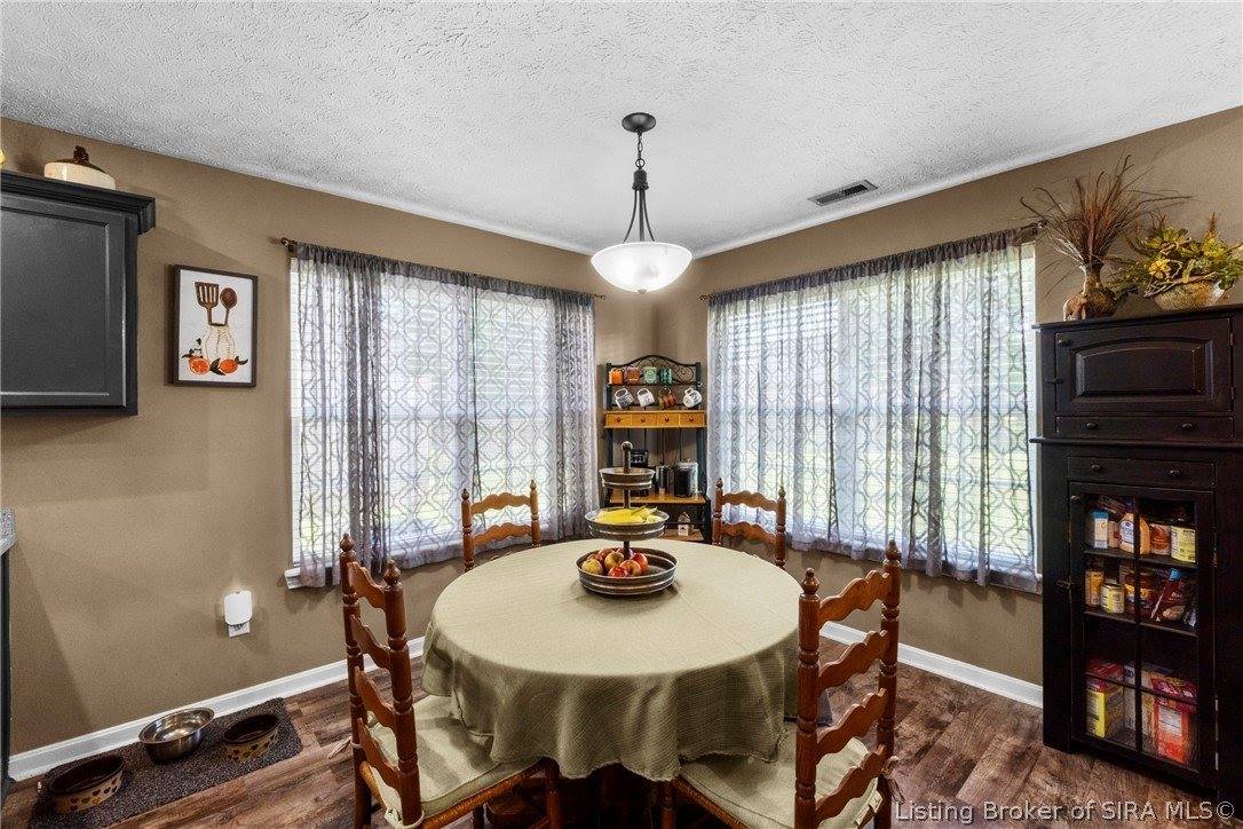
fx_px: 518
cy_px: 414
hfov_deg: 100.4
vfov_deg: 77.3
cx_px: 622
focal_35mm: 15
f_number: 11
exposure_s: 1/2.5
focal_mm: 10
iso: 400
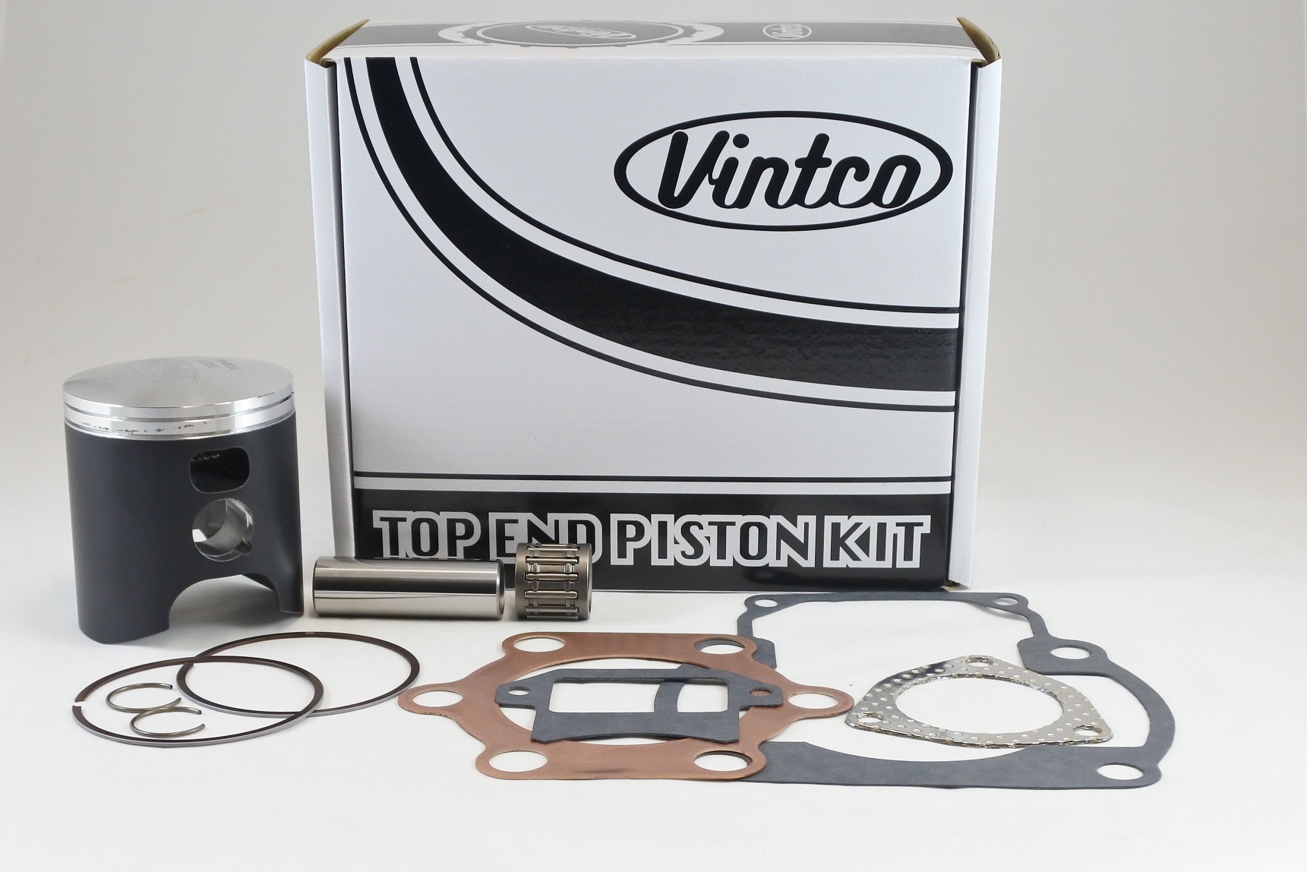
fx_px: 1452
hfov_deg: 48.5
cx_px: 654
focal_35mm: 40
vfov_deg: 33.4
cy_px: 436
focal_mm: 15
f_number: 4.2
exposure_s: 1/125
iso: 500
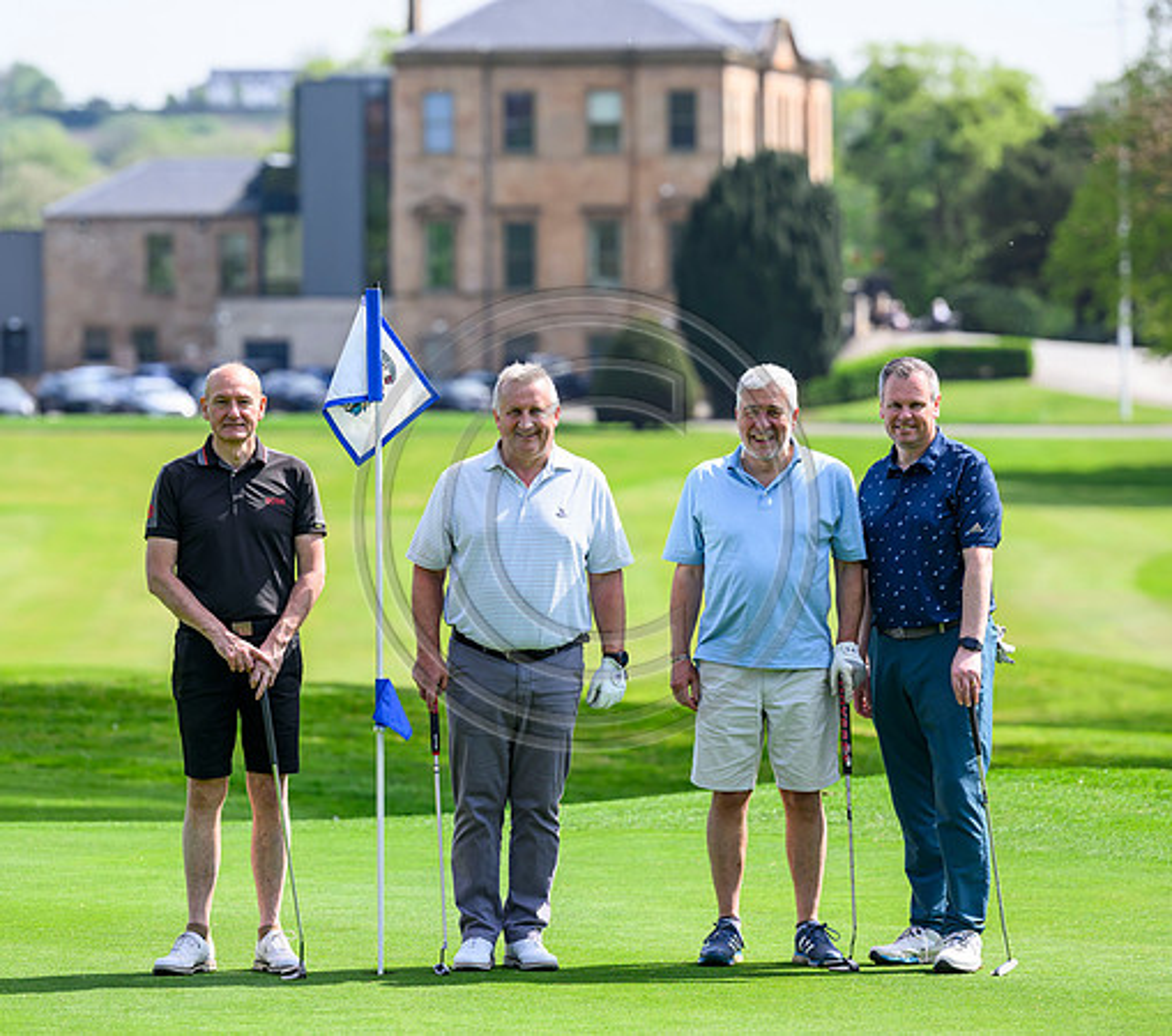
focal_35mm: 215
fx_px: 7769
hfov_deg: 8.6
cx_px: 597
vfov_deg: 7.6
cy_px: 518
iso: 500
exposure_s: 1/2000
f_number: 4
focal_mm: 180
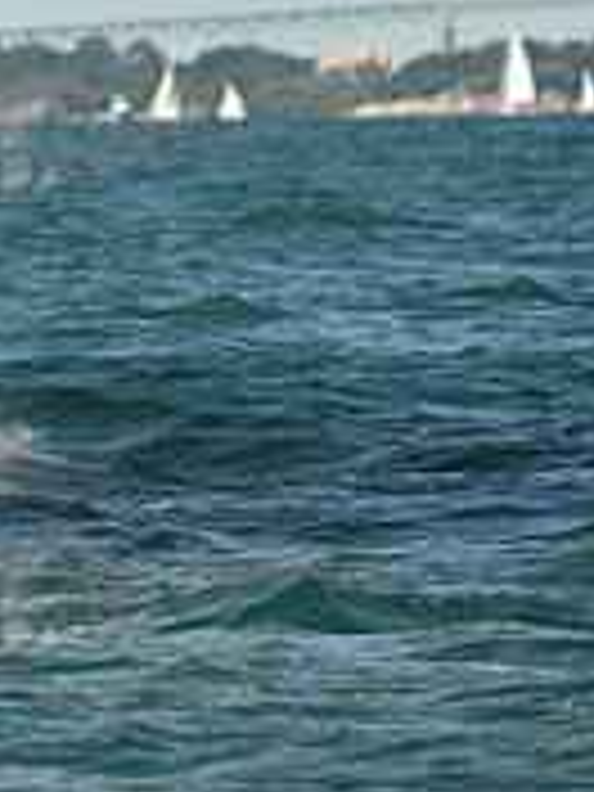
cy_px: -7
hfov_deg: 1.6
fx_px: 21072
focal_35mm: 921
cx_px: -536
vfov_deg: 2.2
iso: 250
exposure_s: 1/1250
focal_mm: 290
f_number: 6.3
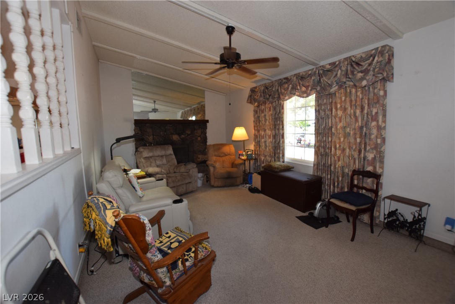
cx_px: 228
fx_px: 190
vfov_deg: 77.3
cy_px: 152
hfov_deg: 100.4
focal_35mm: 15
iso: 800
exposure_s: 1/100
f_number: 5
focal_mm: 10
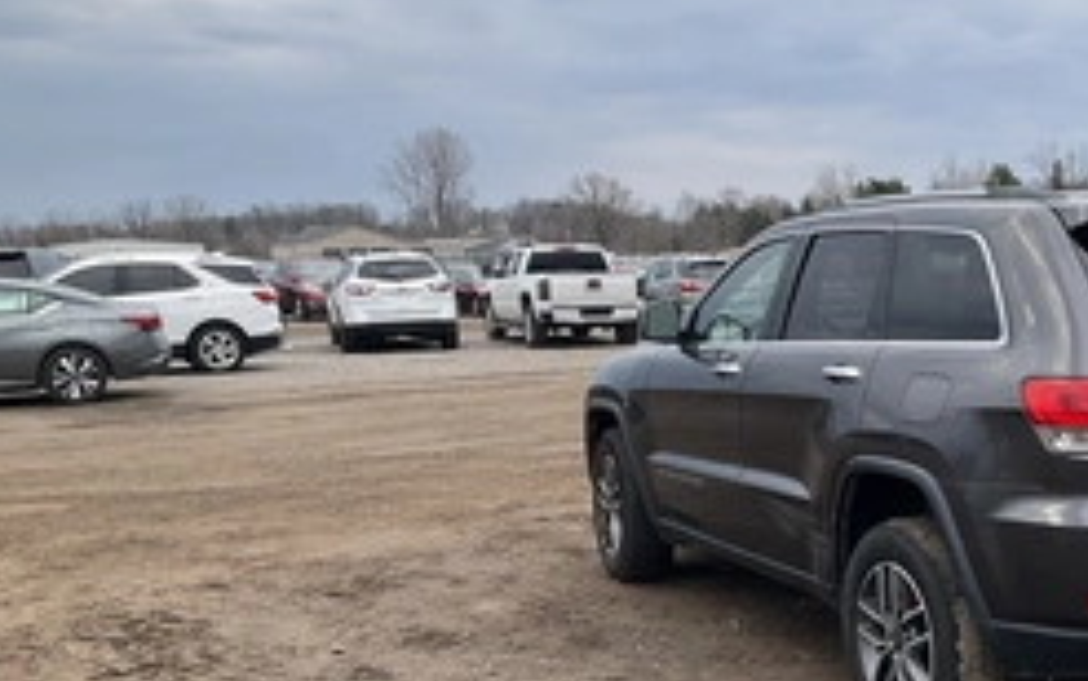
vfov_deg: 25.7
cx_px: 858
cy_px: 469
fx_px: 1483
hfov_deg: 38.9
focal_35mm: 50
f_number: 1.8
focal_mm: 3
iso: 25
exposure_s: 1/562
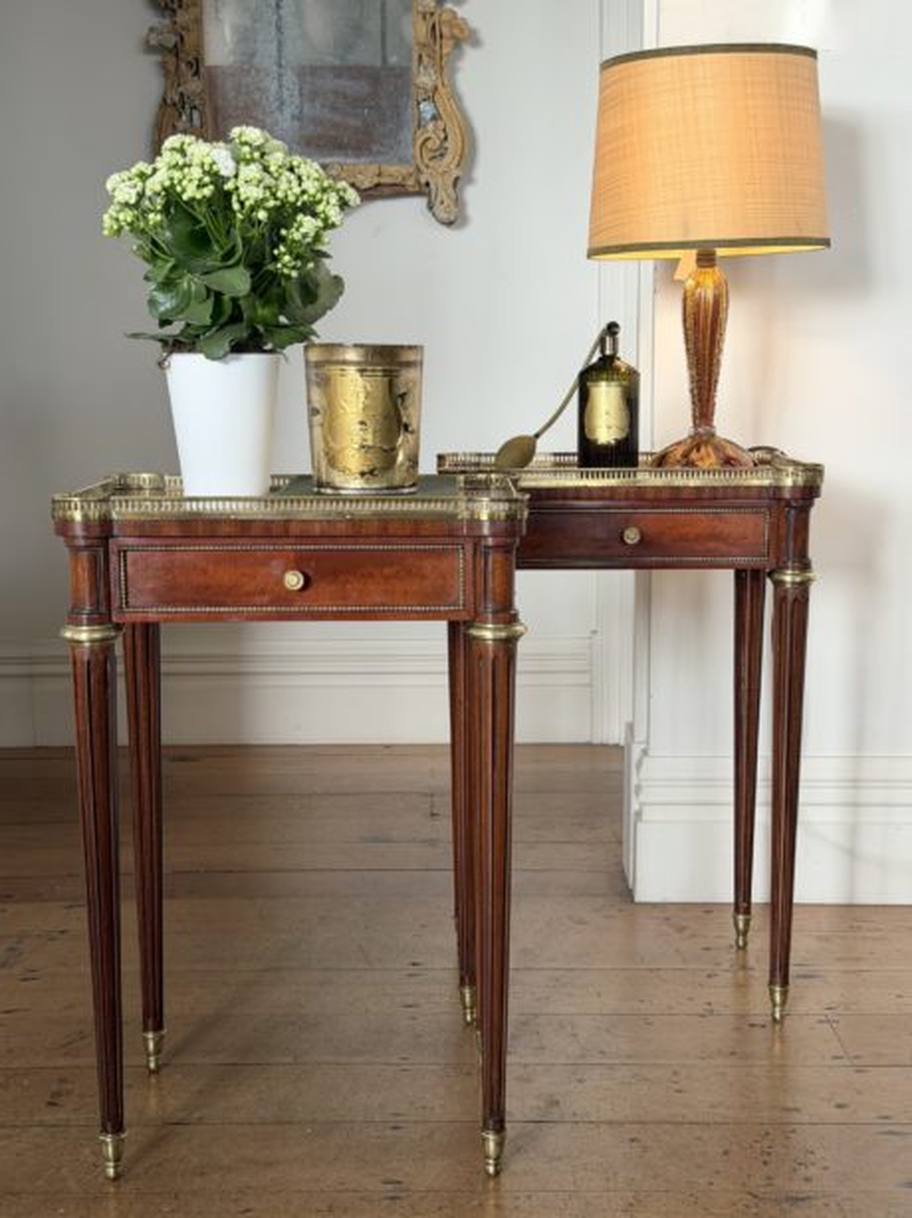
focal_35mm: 48
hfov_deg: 30.2
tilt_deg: -10.4
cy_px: 609
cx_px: 456
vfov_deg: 39.7
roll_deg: +0.2
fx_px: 1687
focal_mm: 6.76
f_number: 1.78
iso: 64
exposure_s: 1/121
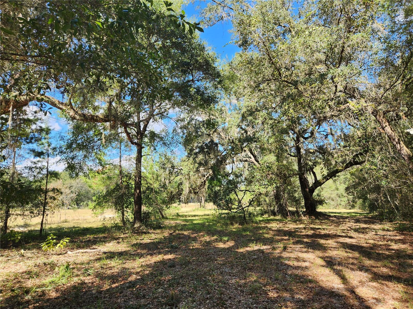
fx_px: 274
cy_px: 154
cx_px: 206
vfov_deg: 58.9
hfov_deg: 73.9
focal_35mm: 23
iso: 20
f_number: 1.8
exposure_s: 1/330
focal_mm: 5.4
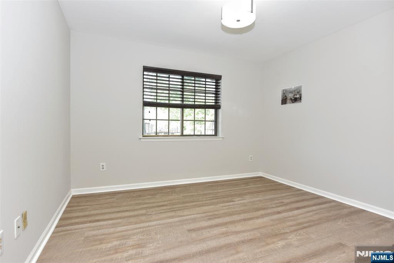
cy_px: 132
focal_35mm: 18
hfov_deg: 90.0
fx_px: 197
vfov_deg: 67.4
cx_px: 197
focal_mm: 18
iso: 800
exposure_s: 1/100
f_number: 5
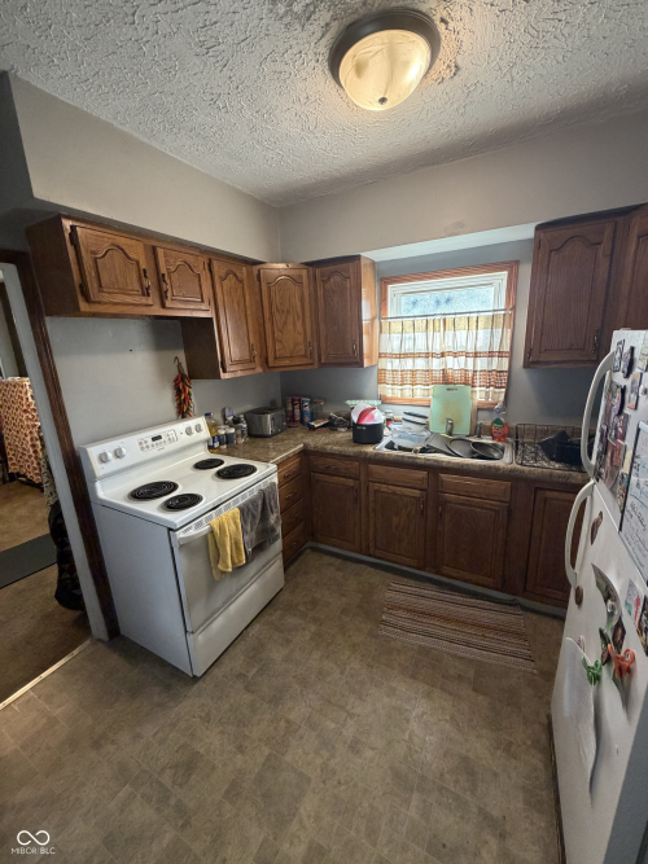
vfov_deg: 102.1
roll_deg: +2.1
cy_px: 432
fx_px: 350
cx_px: 324
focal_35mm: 14
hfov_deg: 85.7
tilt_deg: -13.6
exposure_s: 1/113
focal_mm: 2.22
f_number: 2.2
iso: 320
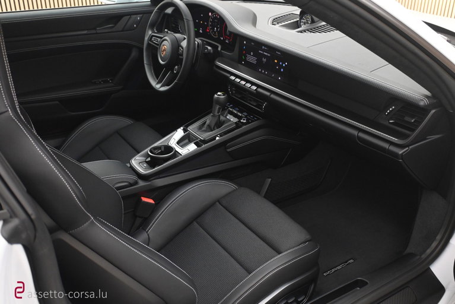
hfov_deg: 52.2
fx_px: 465
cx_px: 228
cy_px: 152
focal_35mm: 37
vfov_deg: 36.2
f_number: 4.2
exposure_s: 1/30
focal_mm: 24.5
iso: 2000
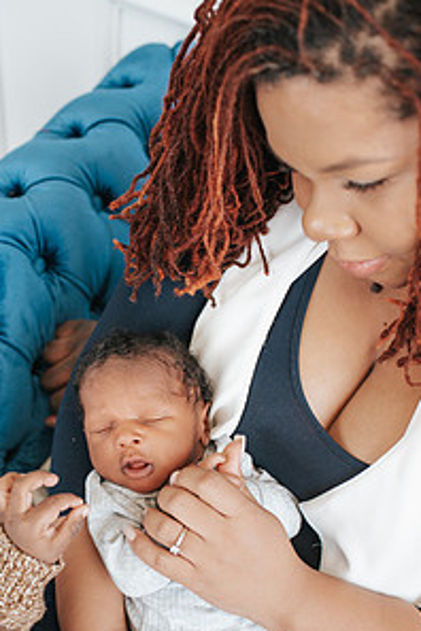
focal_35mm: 53
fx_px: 930
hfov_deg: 25.3
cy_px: 459
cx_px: 117
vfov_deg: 36.8
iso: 800
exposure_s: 1/250
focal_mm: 35
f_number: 3.2
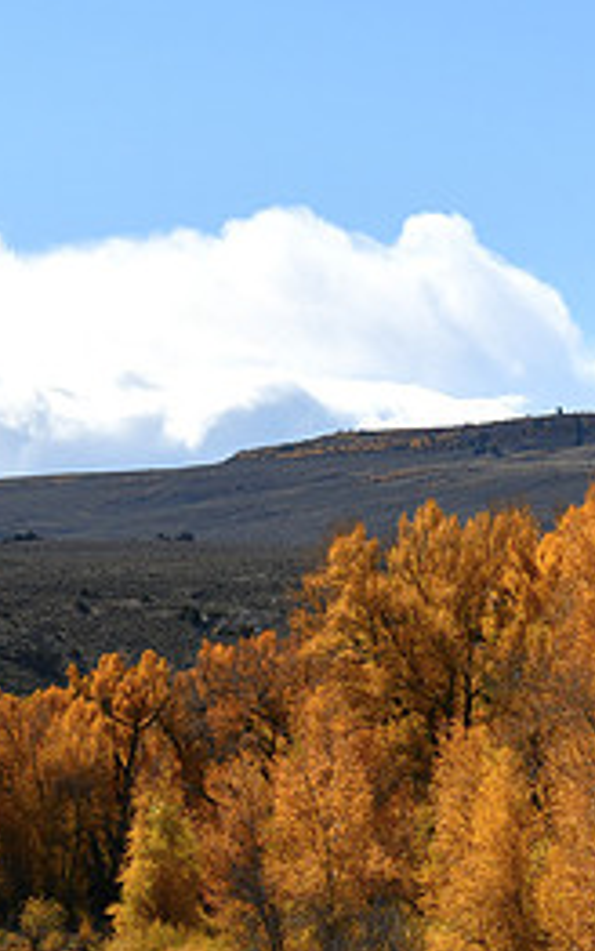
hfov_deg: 5.5
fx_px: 6142
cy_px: 626
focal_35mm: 237
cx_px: 11
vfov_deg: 8.8
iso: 100
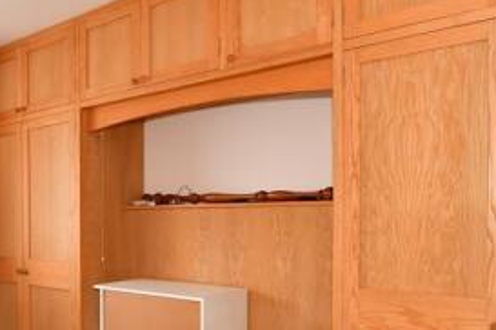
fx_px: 496
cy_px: 218
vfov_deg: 36.5
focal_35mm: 36
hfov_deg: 50.5
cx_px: 113
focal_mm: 10
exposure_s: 1.3
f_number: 7.1
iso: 160
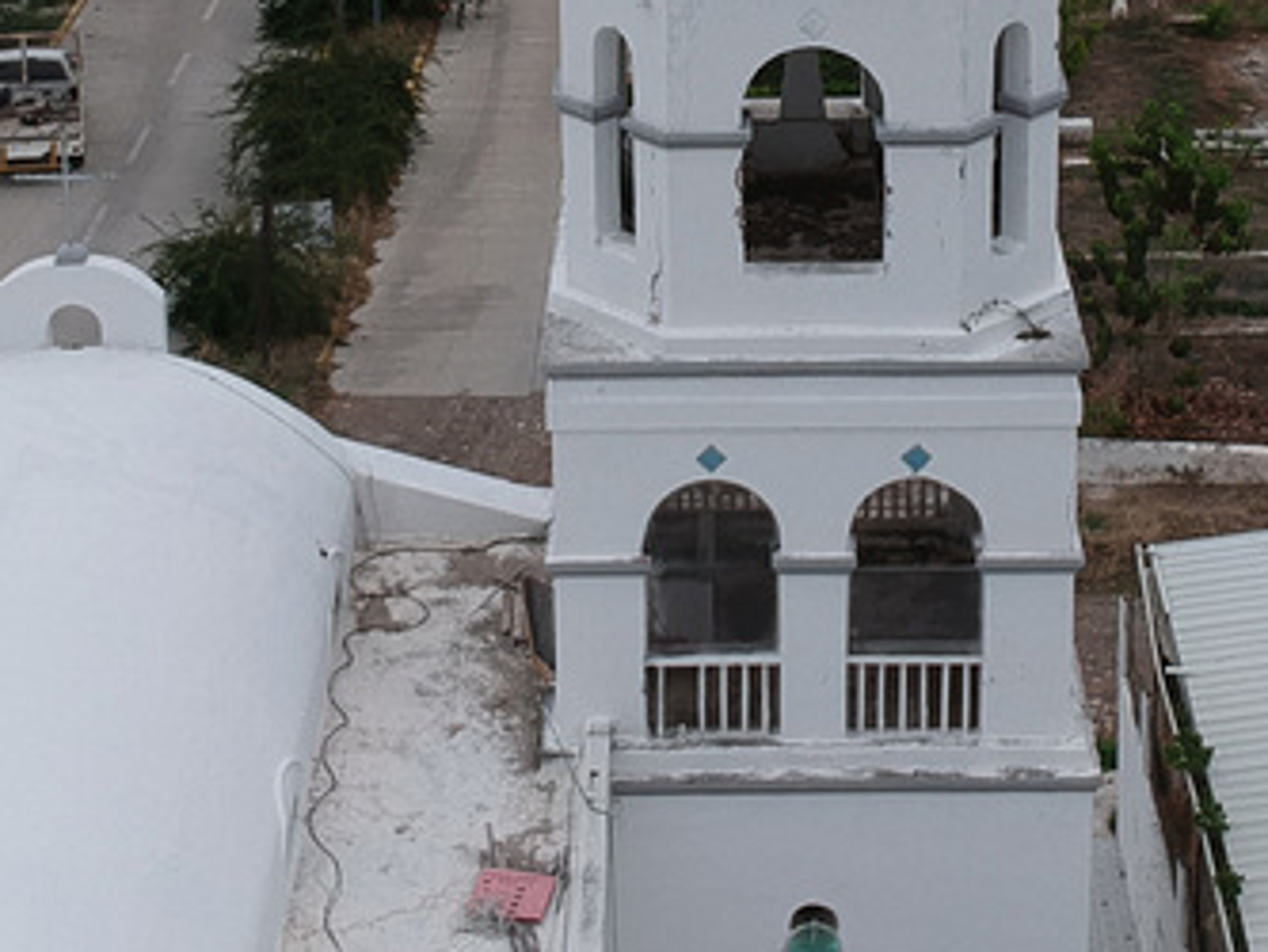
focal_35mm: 90
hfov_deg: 21.7
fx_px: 3298
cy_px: -30
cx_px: 758
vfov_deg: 16.1
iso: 100
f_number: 2.6
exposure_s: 1/640
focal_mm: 4.49
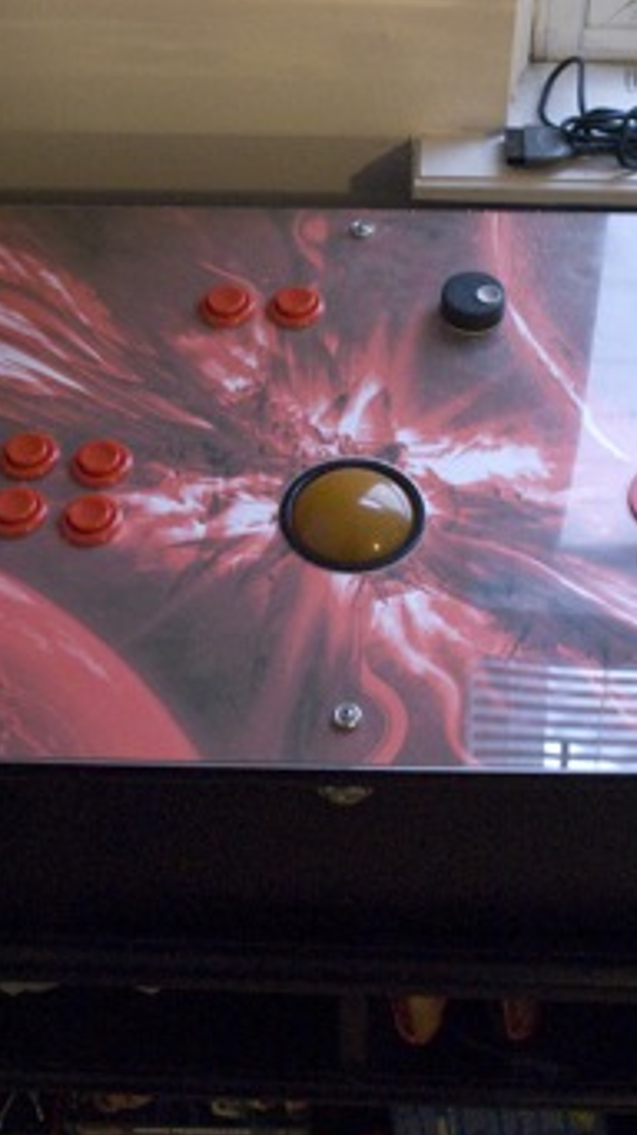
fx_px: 1594
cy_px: 494
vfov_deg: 39.1
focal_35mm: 53
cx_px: 372
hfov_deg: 22.6
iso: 1600
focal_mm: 18
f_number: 3.5
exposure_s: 1/15
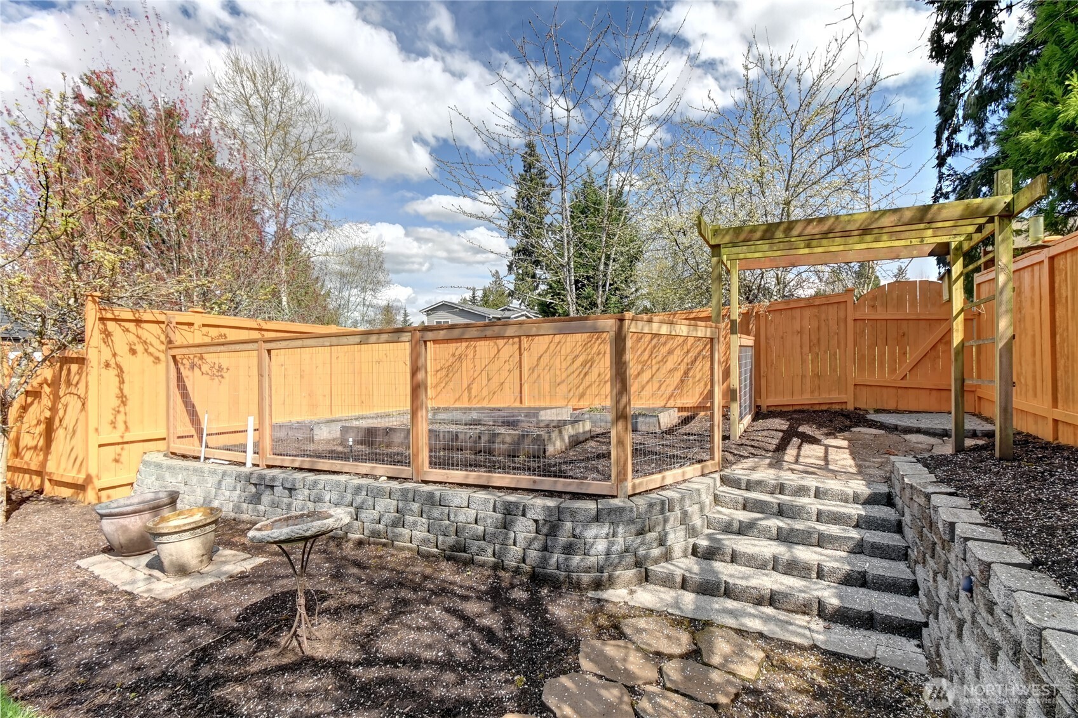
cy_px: 359
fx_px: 449
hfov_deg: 100.4
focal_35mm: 15
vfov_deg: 77.3
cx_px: 539
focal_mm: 10
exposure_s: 1/30
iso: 320
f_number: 11
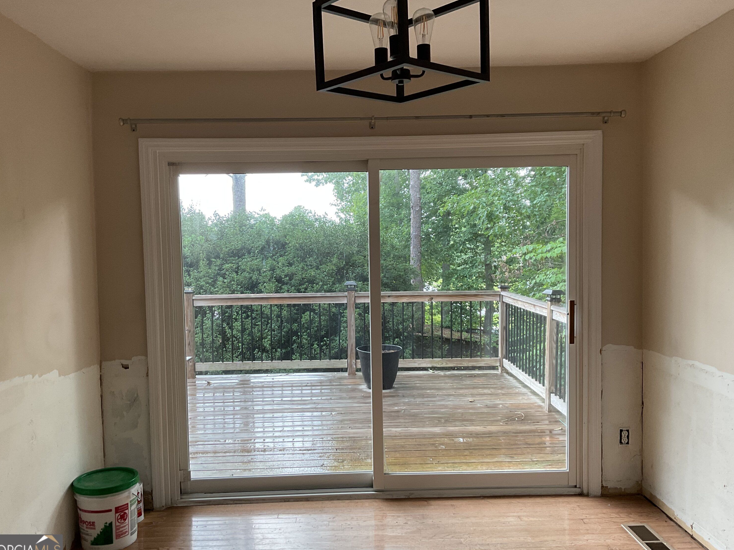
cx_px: 357
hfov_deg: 60.0
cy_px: 278
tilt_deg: -3.7
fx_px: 636
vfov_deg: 46.8
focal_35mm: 30
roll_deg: +0.7
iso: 64
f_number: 1.8
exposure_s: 1/120
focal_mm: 3
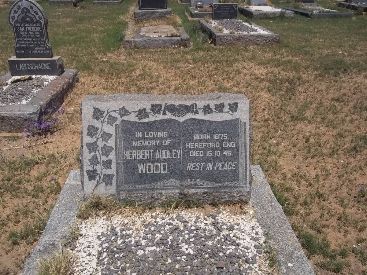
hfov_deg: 56.8
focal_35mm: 32
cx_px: 184
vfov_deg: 44.2
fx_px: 339
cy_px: 138
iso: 80
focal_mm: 5.7
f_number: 5.5
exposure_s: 1/800
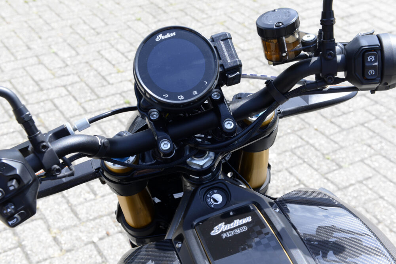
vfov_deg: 26.0
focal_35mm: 52
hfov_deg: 38.2
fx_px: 572
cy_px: 132
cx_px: 198
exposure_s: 1/160
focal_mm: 52
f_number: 9
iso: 400
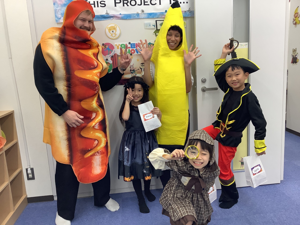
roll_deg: +3.2
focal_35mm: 31
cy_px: 112
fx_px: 269
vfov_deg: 45.4
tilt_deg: -10.5
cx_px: 150
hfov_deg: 58.4
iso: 100
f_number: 2.4
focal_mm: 3.3
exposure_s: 1/120
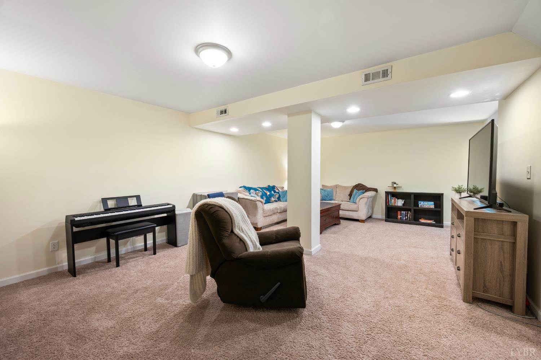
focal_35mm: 14
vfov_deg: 81.2
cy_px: 180
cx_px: 270
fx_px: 210
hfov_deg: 104.3
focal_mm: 14
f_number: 8
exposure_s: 1/1.67
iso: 400
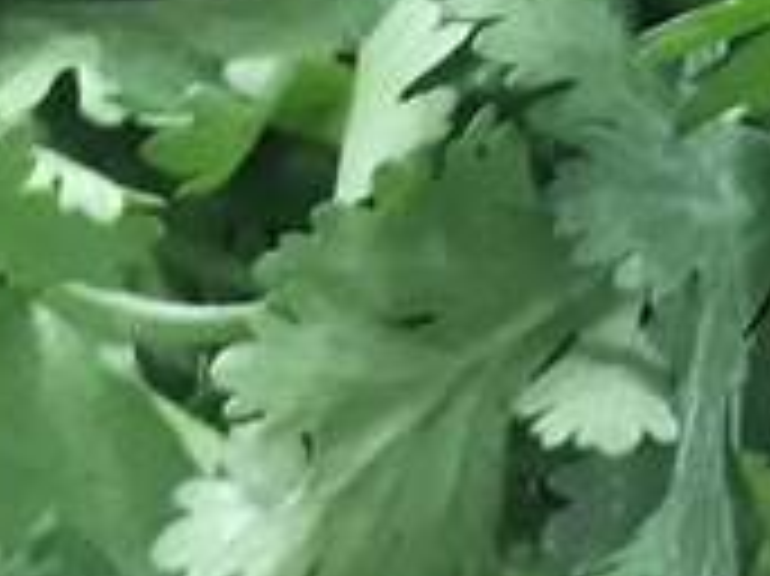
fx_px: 3601
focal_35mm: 162
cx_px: 1166
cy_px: -936
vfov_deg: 8.2
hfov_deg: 11.7
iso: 400
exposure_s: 1/15
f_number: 1.9
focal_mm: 3.6
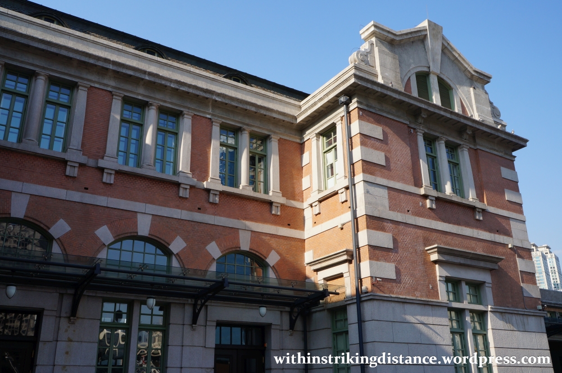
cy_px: 186
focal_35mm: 33
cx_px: 281
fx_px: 514
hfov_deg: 57.3
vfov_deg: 39.9
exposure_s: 1/160
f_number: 13
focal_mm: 22
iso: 200
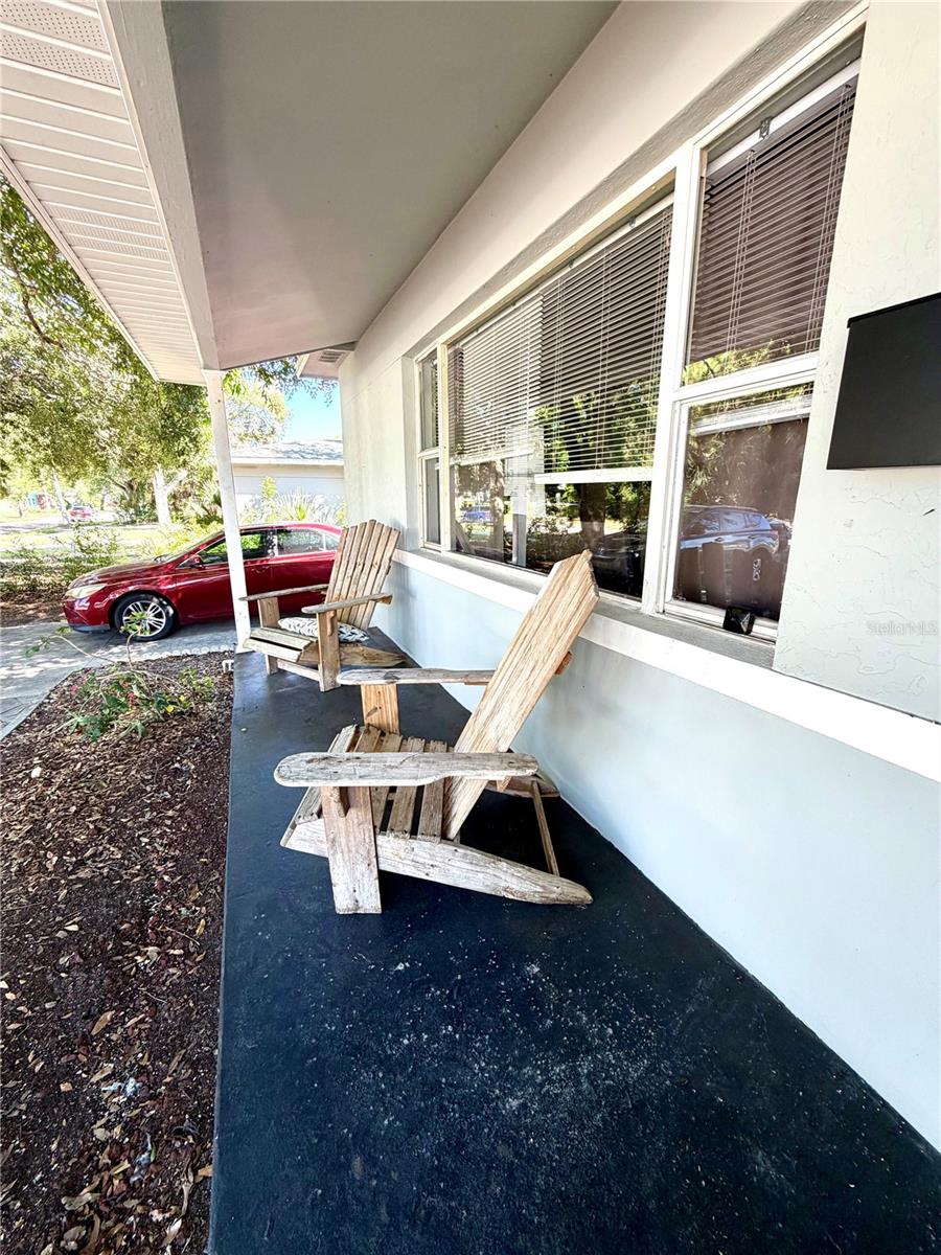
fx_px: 507
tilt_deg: -15.9
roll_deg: +0.5
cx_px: 470
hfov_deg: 85.7
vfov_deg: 102.1
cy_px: 628
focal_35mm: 14
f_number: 2.2
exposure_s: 1/121
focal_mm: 2.22
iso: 80
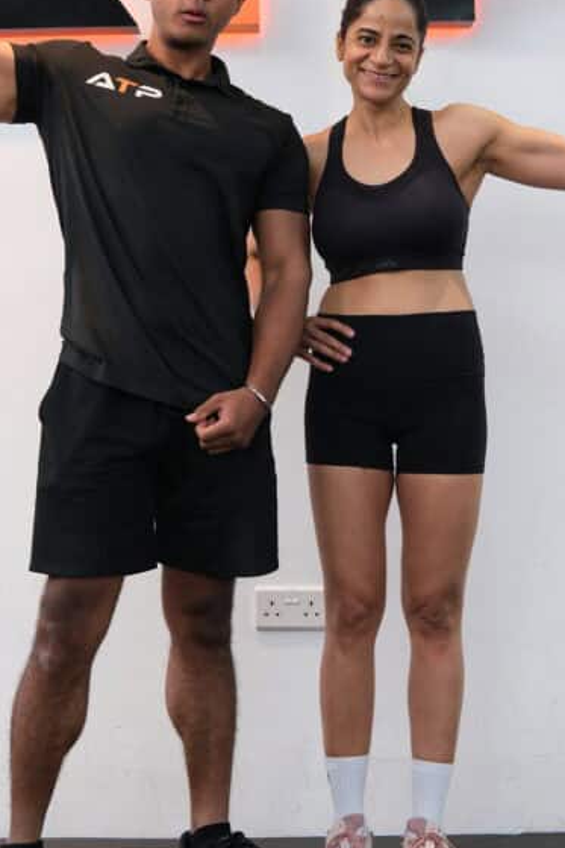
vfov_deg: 26.7
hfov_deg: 18.1
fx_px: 1767
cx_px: 214
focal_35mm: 75
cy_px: 232
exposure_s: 1/200
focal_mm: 27
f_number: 2
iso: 640
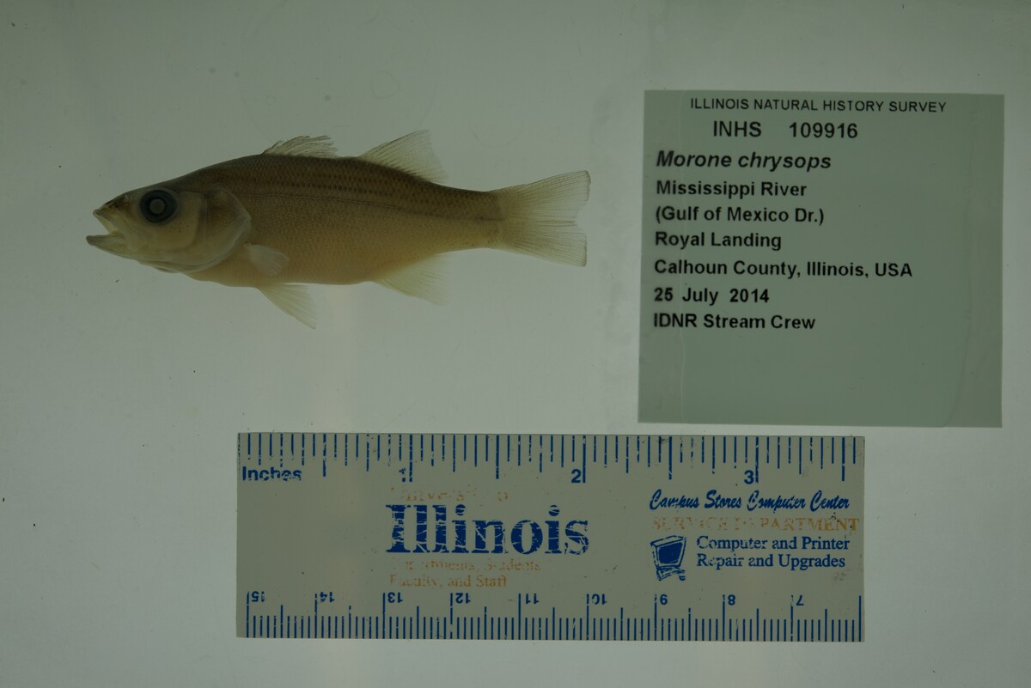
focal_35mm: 60
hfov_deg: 33.4
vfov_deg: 22.6
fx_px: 1719
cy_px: 344
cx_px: 516
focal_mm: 60
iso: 100
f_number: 10
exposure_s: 1/200
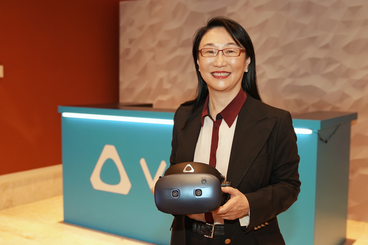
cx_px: 184
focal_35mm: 46
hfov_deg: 42.7
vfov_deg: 29.2
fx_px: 470
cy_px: 122
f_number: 2.8
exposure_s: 1/50
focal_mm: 31
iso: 500
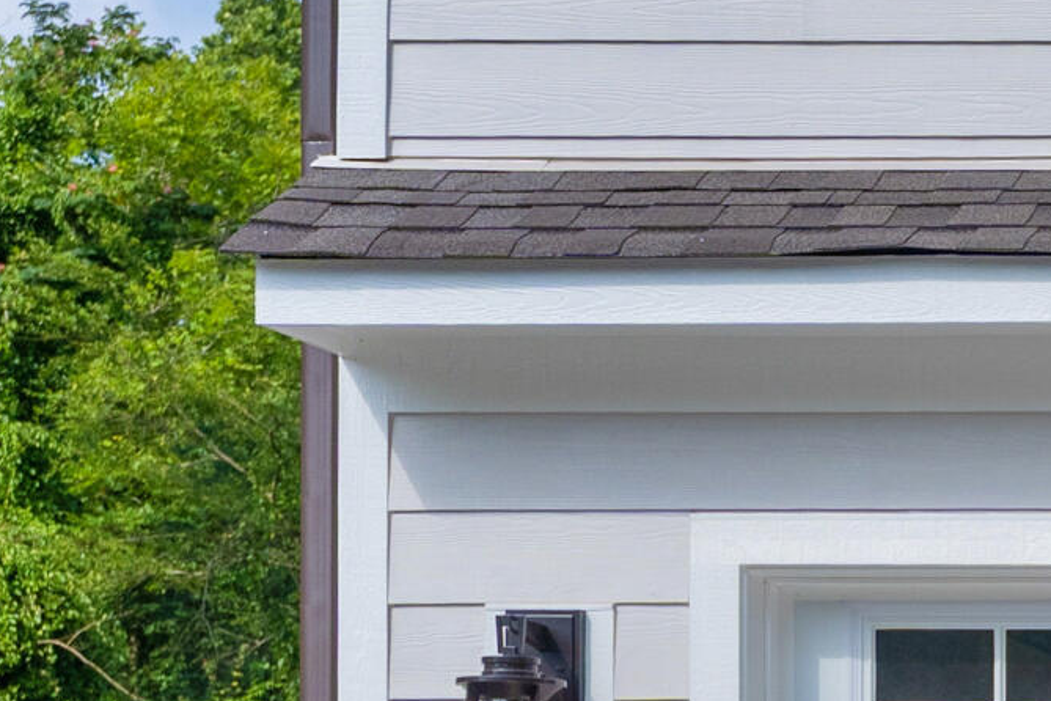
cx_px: 1934
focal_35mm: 157
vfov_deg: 8.5
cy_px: 1174
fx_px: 4583
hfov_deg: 12.0
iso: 320
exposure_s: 1/800
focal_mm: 35
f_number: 7.1
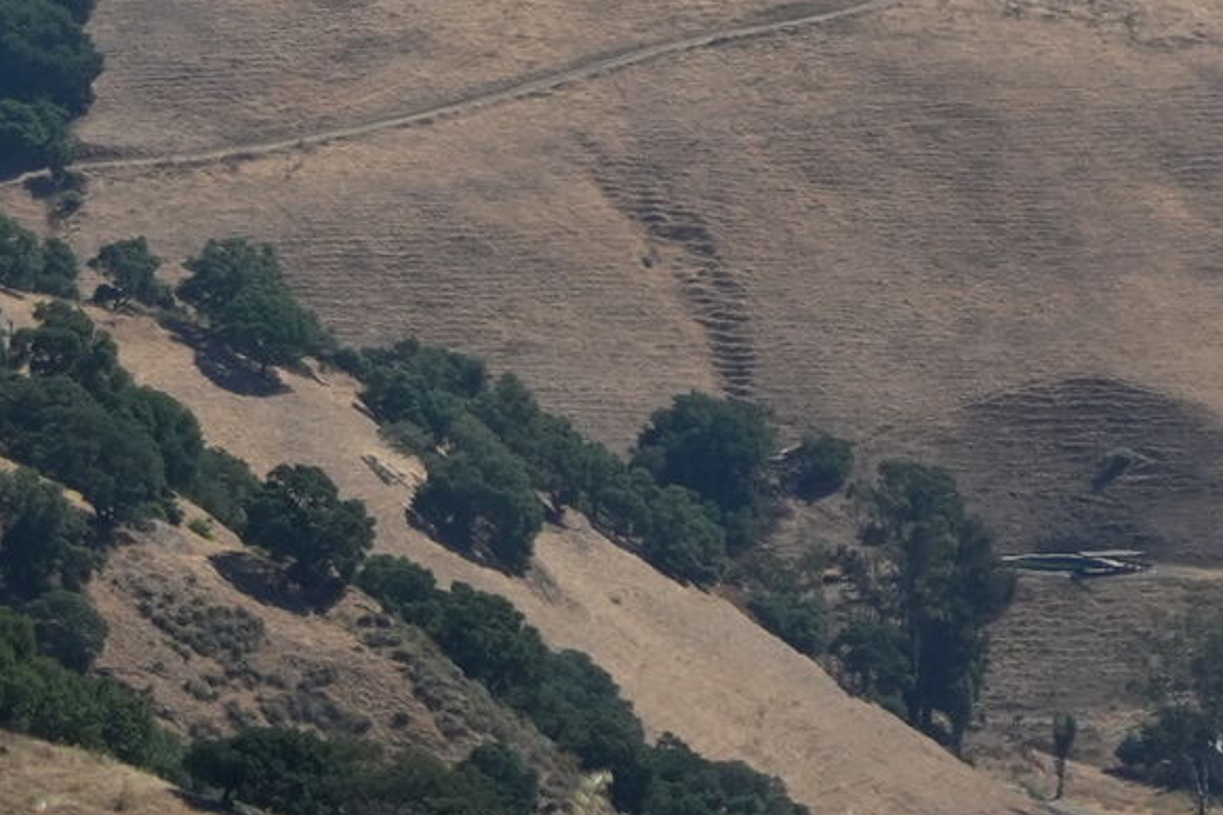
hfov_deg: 5.4
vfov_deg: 3.7
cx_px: -1419
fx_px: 12633
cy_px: -638
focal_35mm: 372
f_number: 4.5
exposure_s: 1/2000
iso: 250
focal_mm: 50
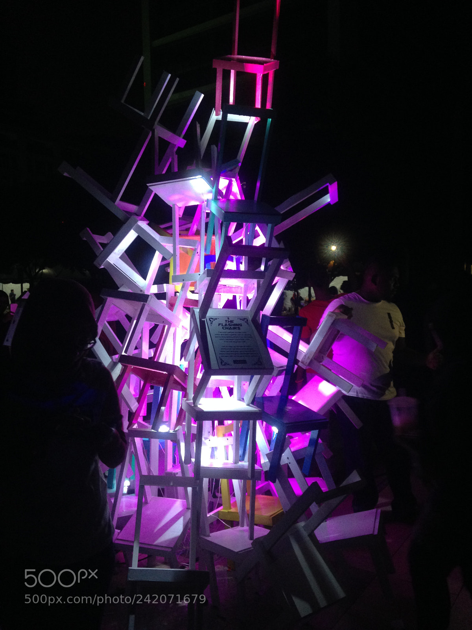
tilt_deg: -1.5
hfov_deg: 42.9
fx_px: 600
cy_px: 315
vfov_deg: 55.4
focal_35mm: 33
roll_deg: -0.4
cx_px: 236
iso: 200
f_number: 2.4
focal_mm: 4.12
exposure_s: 1/20
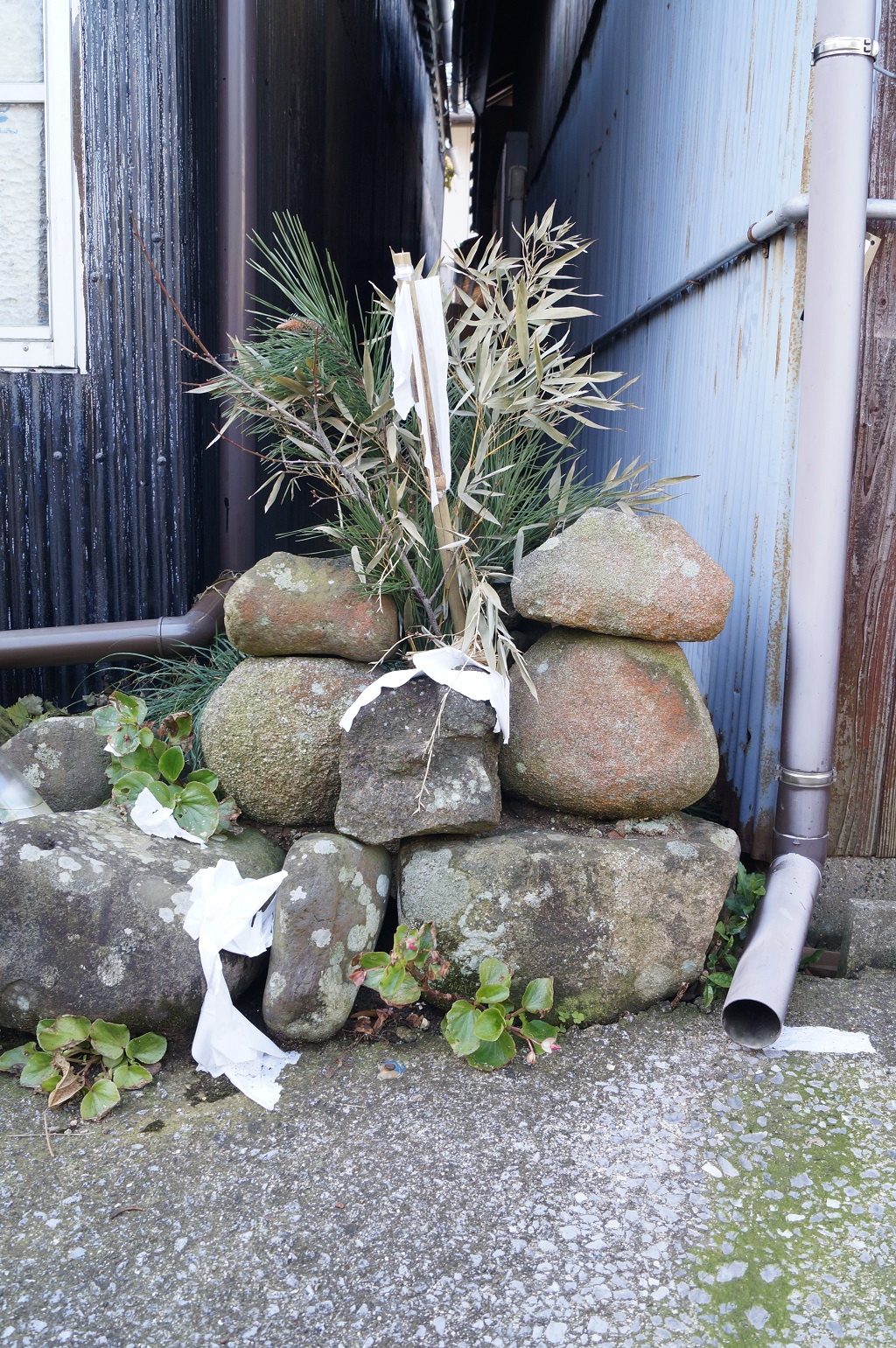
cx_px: 448
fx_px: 1122
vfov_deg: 62.0
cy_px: 674
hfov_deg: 43.5
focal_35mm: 30
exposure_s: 1/60
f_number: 5.6
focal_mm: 20
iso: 250
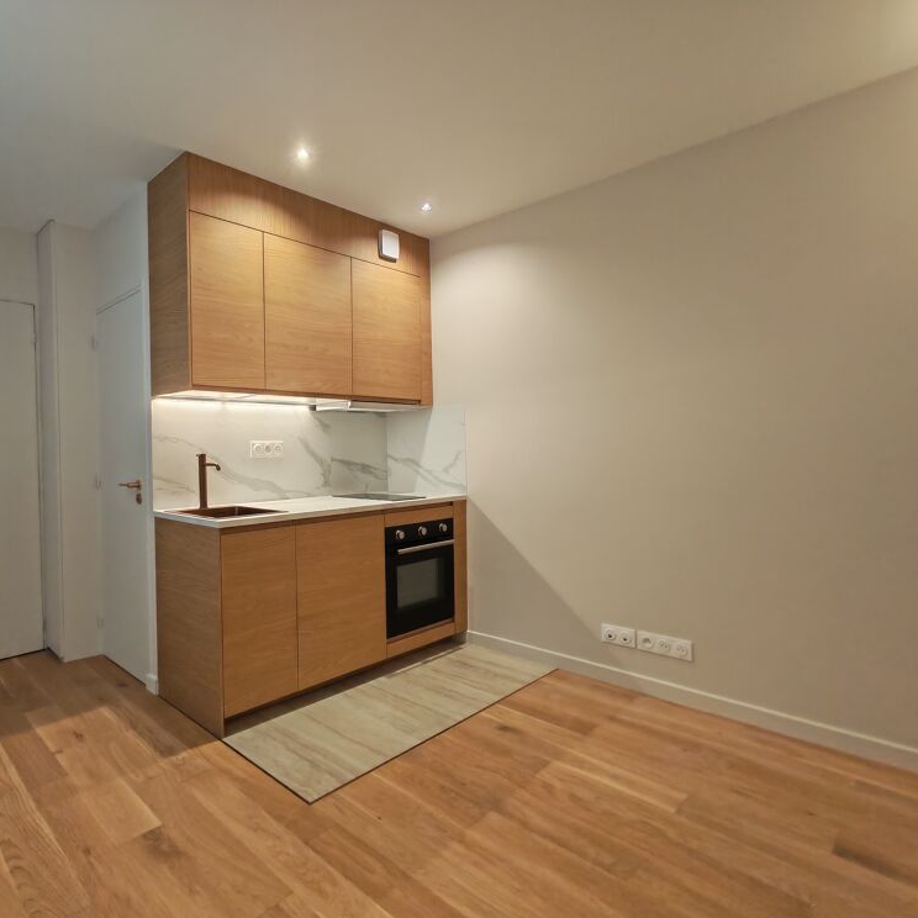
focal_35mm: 19
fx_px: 570
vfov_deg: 77.7
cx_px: 318
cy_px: 460
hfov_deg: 75.6
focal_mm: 1.96
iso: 125
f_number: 2.2
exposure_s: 1/33
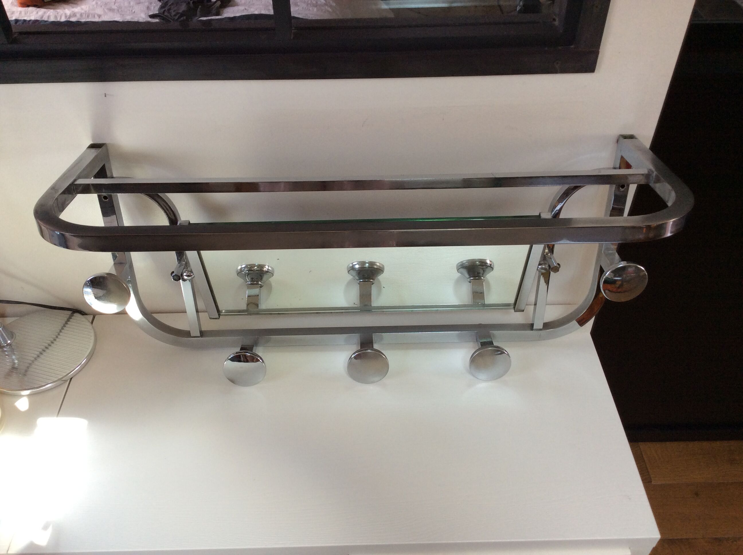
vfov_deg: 44.1
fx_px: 686
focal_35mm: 32
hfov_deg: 56.9
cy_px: 278
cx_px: 372
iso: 32
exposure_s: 1/33
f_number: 2.4
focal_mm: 3.3
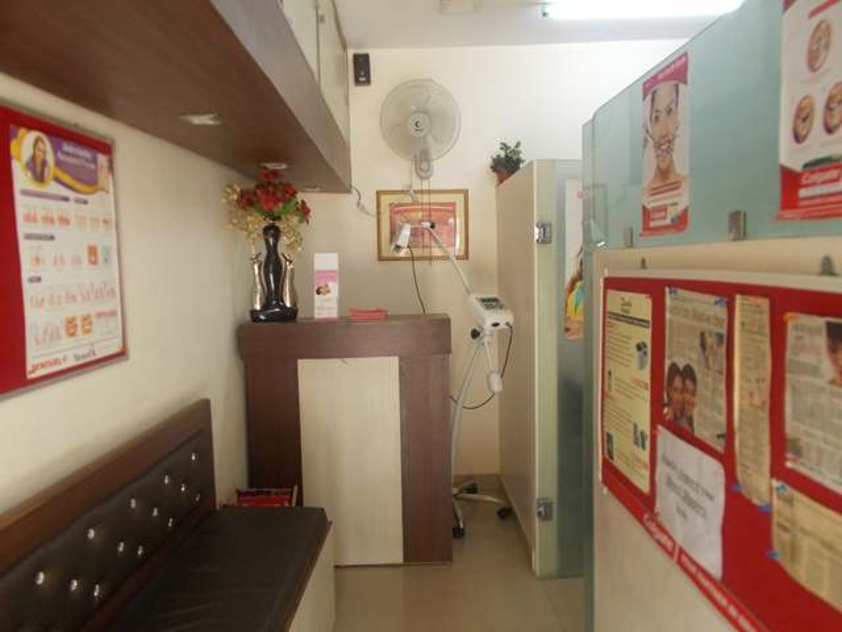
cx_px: 421
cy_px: 316
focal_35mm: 26
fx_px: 632
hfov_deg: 67.3
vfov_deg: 53.1
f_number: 3.2
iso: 160
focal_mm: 4.6
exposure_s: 1/25
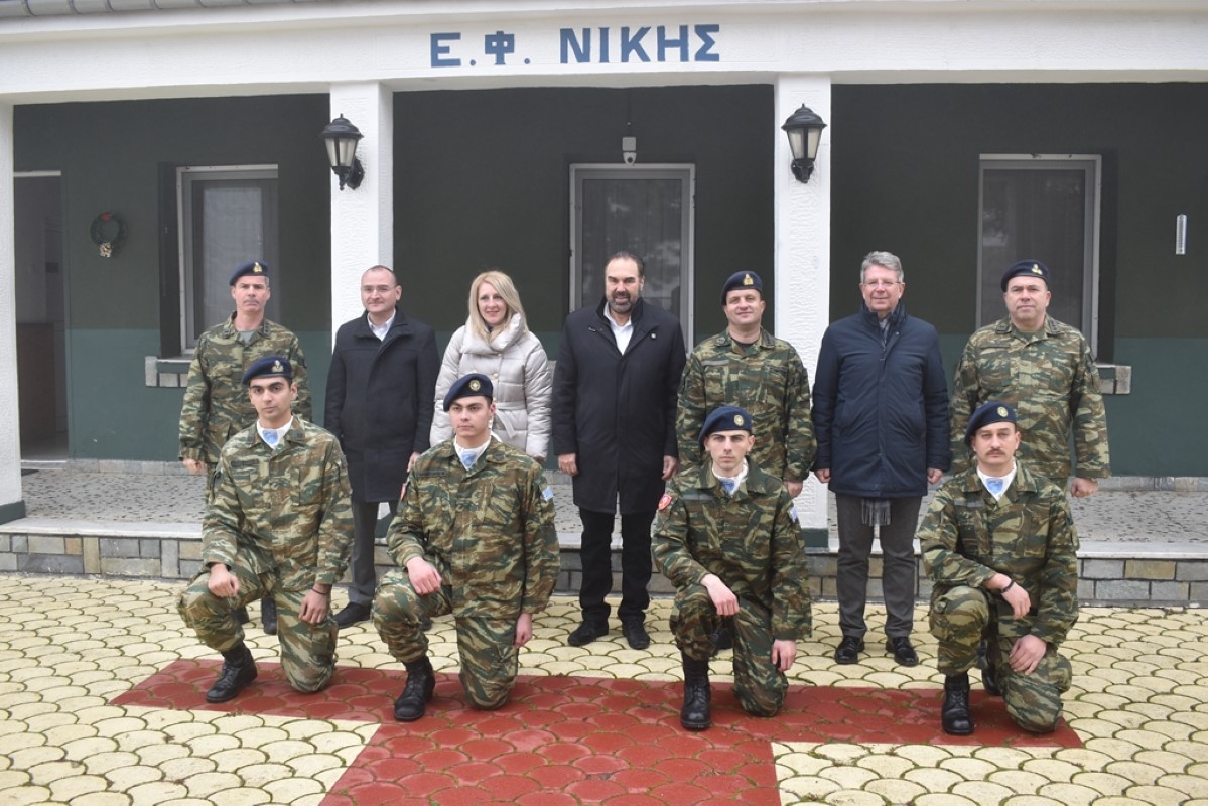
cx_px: 604
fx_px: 1108
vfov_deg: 40.0
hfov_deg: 57.2
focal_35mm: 33
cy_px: 403
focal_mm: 22
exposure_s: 1/250
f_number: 5.6
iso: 400
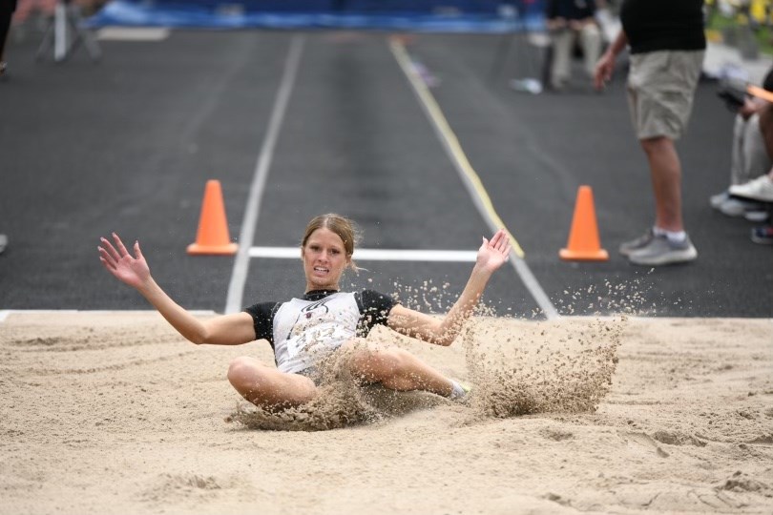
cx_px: 386
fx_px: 3972
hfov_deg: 11.1
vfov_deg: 7.4
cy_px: 258
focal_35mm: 185
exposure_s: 1/8000
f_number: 2.8
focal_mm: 185
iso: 500
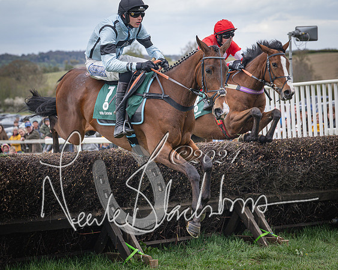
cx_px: 169
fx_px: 1253
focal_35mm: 125
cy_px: 142
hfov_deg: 15.4
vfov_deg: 12.3
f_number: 4
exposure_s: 1/1600
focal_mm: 70
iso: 500
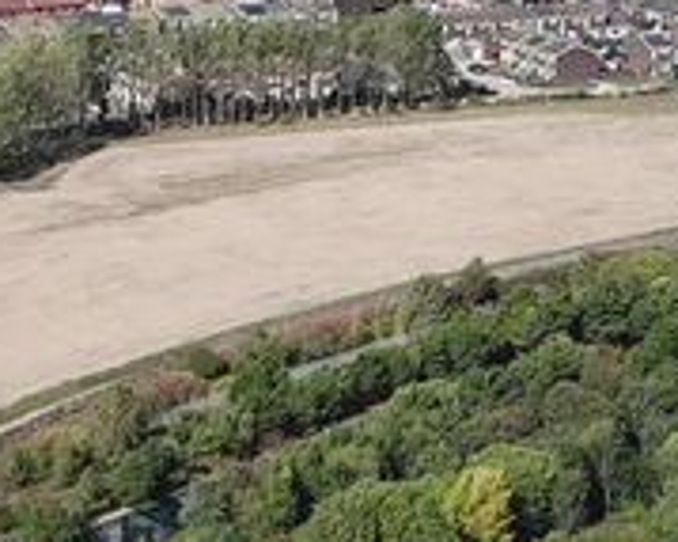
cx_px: 140
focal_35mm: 145
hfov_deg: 13.2
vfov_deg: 10.1
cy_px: 957
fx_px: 2908
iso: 100
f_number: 2.8
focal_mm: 12.29
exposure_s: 1/4000
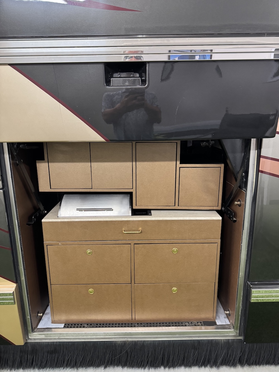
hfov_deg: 56.8
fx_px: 258
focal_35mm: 24
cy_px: 186
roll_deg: +2.0
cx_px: 140
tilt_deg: -12.7
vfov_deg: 71.6
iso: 640
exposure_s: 1/60
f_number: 1.78
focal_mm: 6.76
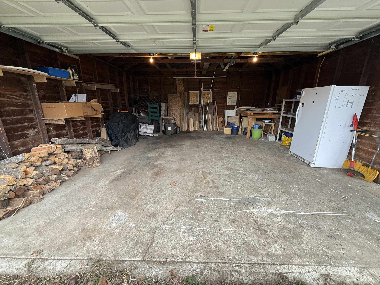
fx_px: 154
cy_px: 142
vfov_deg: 85.7
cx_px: 190
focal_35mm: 14
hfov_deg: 102.1
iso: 160
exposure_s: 1/99
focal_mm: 2.22
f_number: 2.2
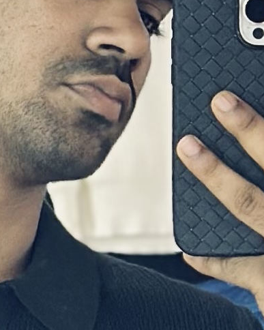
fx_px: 2413
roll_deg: +1.8
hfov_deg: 6.2
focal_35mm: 247
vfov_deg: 7.7
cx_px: -38
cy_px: 501
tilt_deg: -4.8
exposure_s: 1/50
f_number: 1.78
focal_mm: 6.86
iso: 100
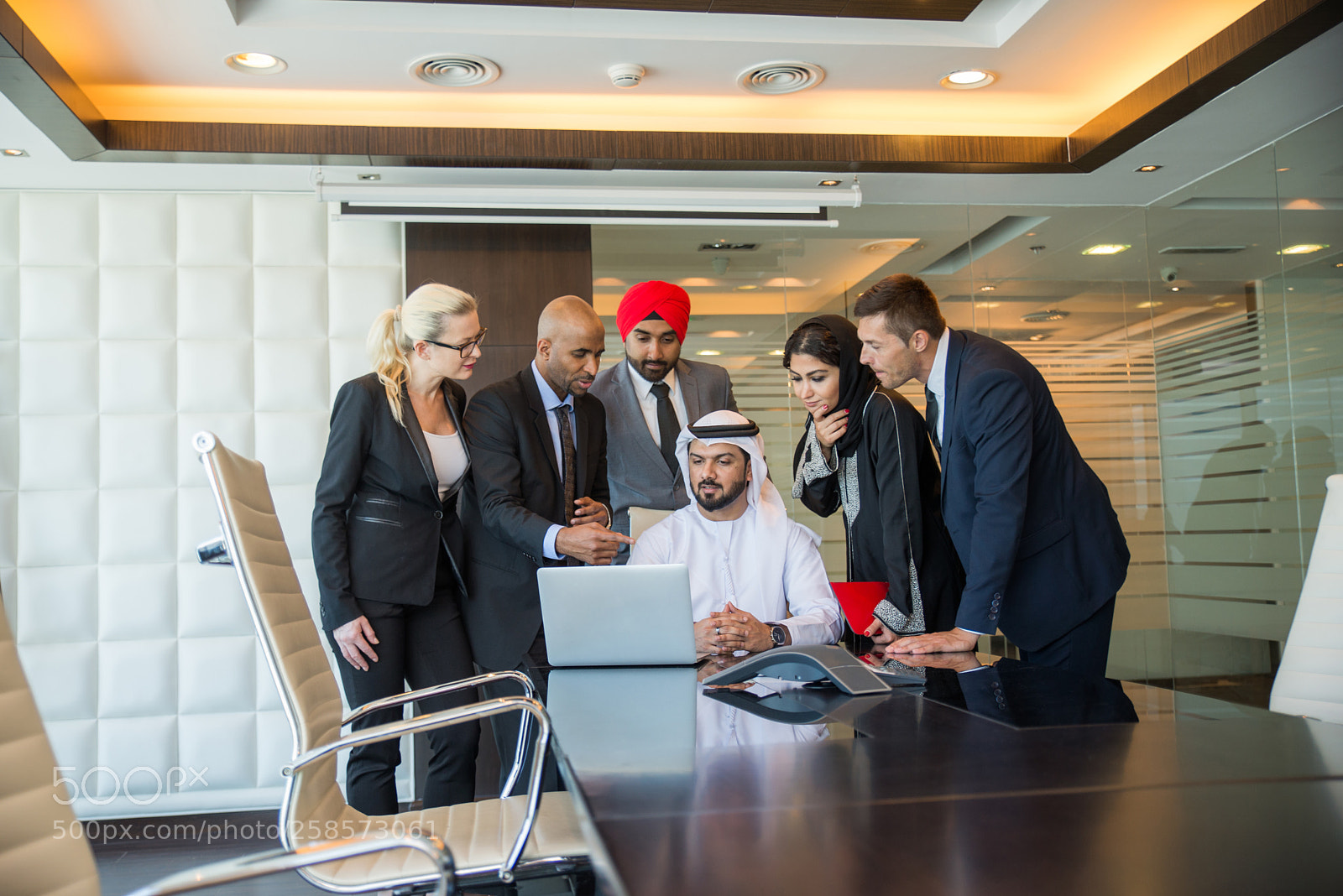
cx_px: 672
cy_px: 448
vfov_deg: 37.9
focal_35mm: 35
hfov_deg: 54.4
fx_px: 1306
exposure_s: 1/125
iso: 320
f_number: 2.8
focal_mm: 35
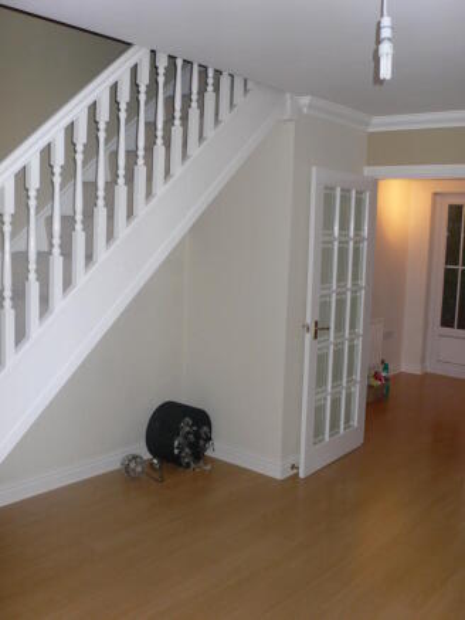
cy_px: 310
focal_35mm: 34
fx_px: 609
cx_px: 232
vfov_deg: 53.9
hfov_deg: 41.8
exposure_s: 1/30
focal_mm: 6.3
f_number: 2.8
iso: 125
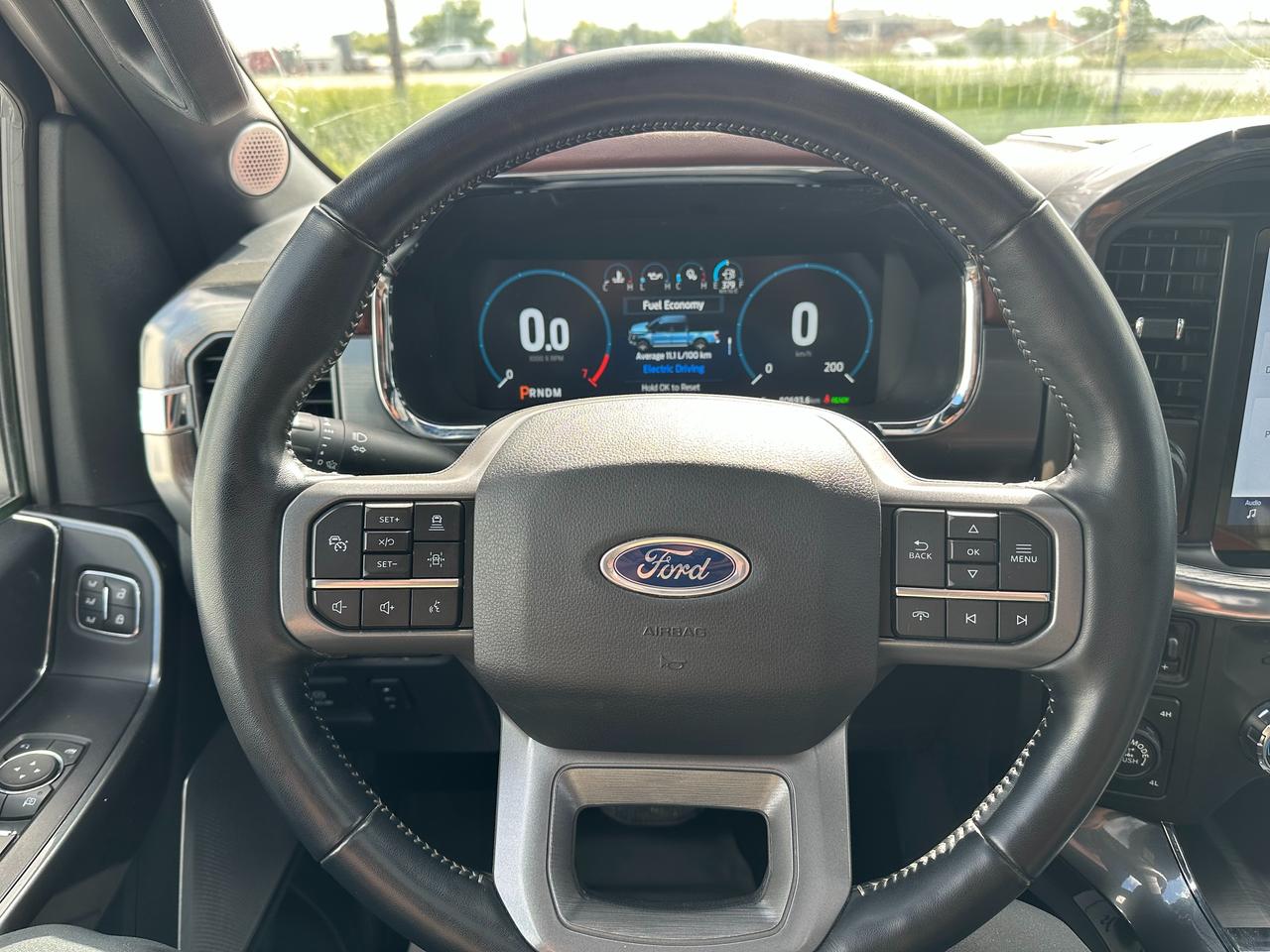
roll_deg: +1.6
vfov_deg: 56.8
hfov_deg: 71.6
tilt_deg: -24.5
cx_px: 635
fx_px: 881
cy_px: 476
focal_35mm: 24
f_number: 1.78
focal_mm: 6.86
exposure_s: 1/220
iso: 80
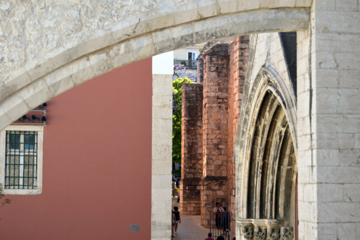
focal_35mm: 82
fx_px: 824
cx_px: 180
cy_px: 120
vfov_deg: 16.5
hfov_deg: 24.6
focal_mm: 55
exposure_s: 1/125
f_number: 5.6
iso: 100
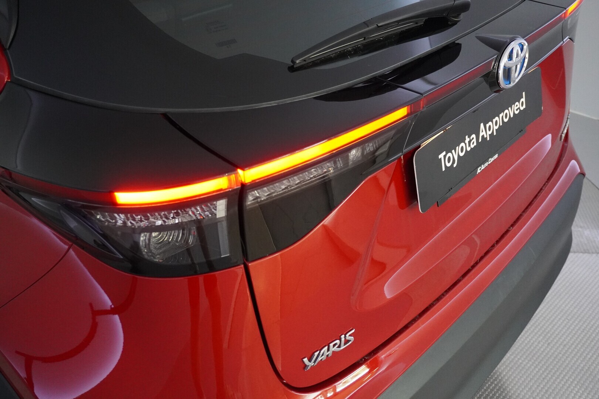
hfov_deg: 53.1
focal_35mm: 36
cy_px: 200
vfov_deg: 36.9
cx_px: 300
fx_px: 599
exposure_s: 1/160
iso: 3200
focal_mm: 24
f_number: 4.5
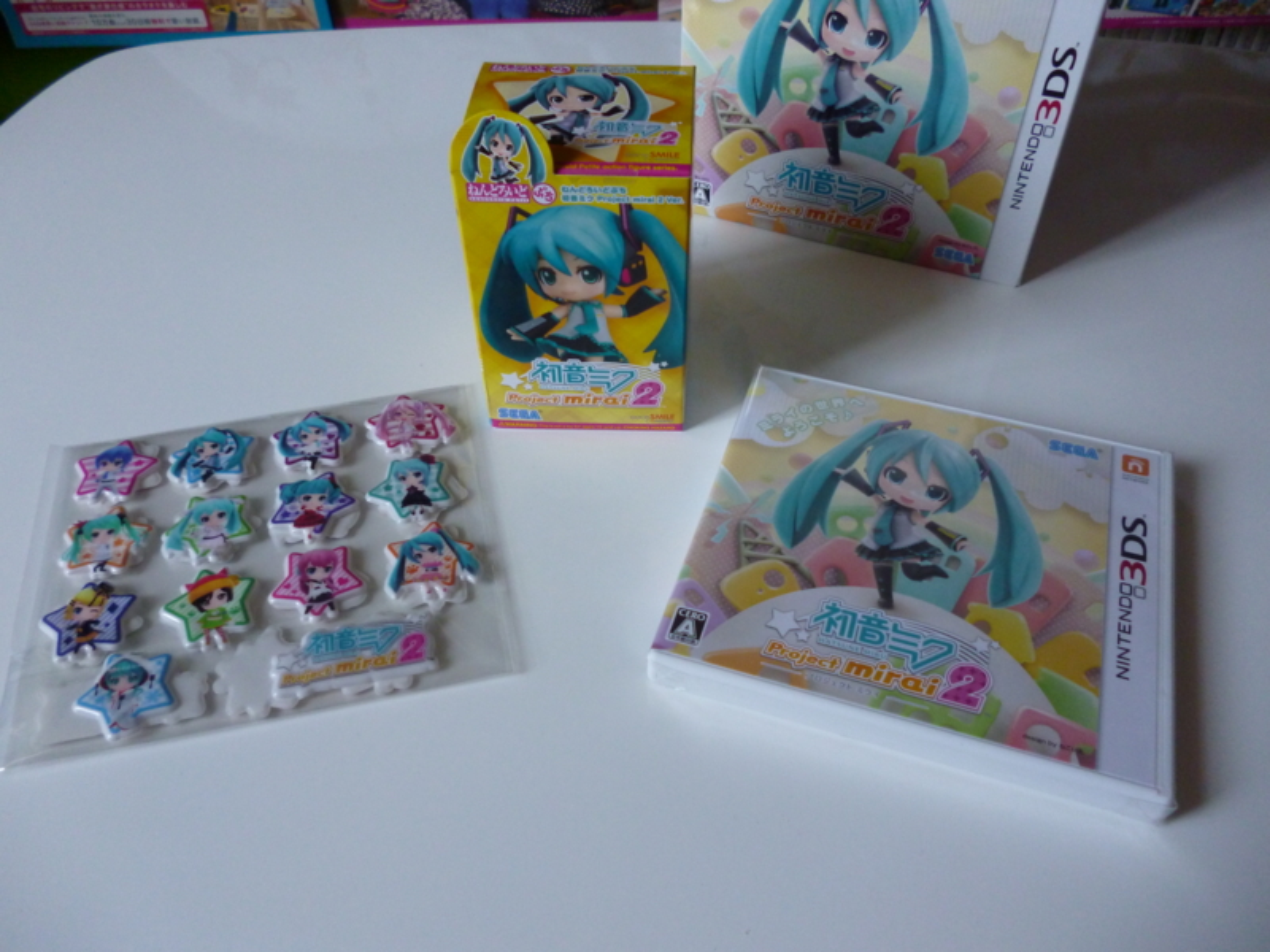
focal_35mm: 28
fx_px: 1027
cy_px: 476
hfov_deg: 63.4
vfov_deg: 49.7
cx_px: 635
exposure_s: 1/60
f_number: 3.1
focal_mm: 5
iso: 320
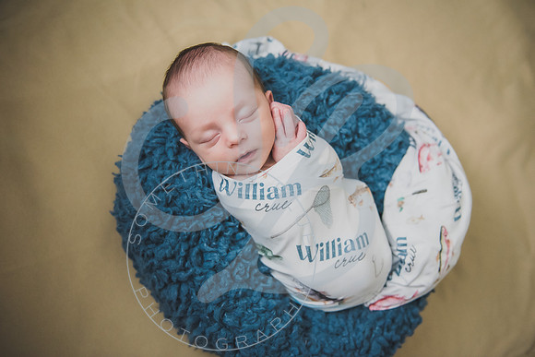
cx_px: 268
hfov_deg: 54.4
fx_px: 520
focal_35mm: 35
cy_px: 178
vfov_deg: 37.9
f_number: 2.8
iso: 3200
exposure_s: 1/125
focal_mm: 35
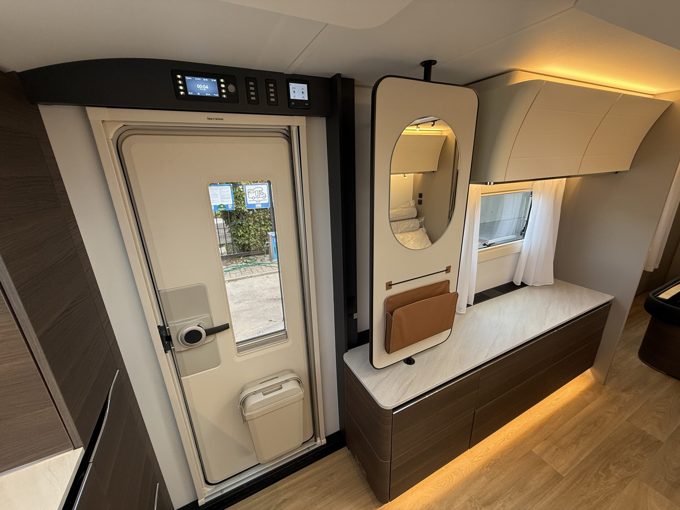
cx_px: 340
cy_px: 255
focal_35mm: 14
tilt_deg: -16.9
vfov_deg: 85.7
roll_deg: +0.8
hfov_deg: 102.1
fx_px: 275
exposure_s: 1/99
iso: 125
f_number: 2.2
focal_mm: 2.22
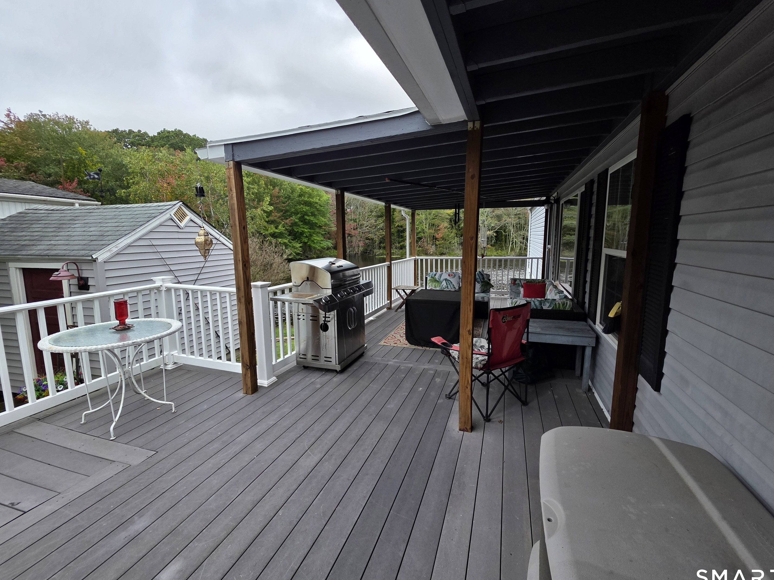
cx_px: 403
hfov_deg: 102.0
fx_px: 313
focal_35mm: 14
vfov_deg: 85.6
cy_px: 279
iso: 40
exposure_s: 1/385
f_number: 1.9
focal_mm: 2.2
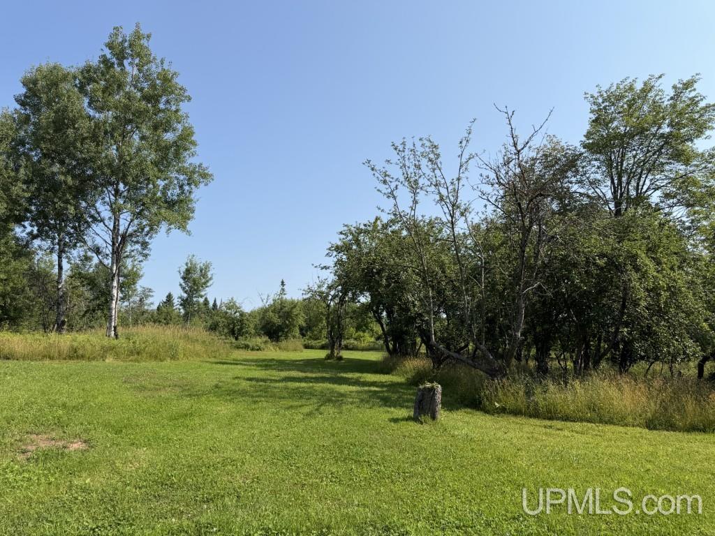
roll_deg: -0.3
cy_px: 268
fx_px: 496
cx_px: 358
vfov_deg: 56.8
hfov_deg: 71.6
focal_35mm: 24
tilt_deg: +8.9
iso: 80
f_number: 1.78
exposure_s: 1/4405
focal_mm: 6.76
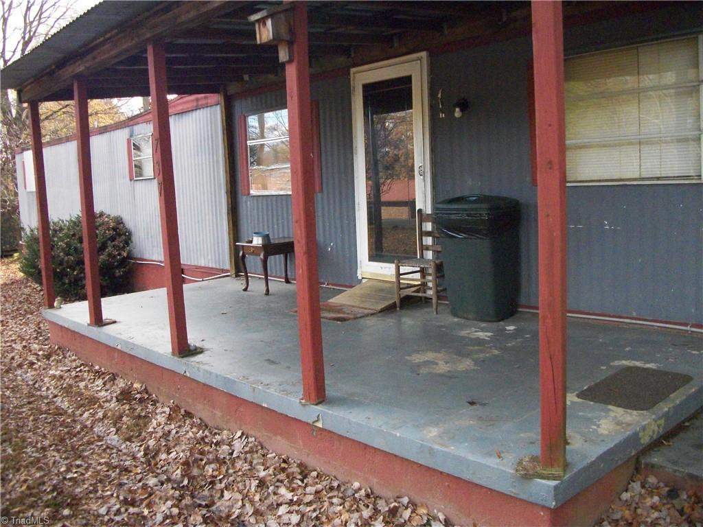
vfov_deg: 44.2
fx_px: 650
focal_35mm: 32
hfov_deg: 56.8
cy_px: 264
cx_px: 352
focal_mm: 5.7
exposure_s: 1/500
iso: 504
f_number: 2.9
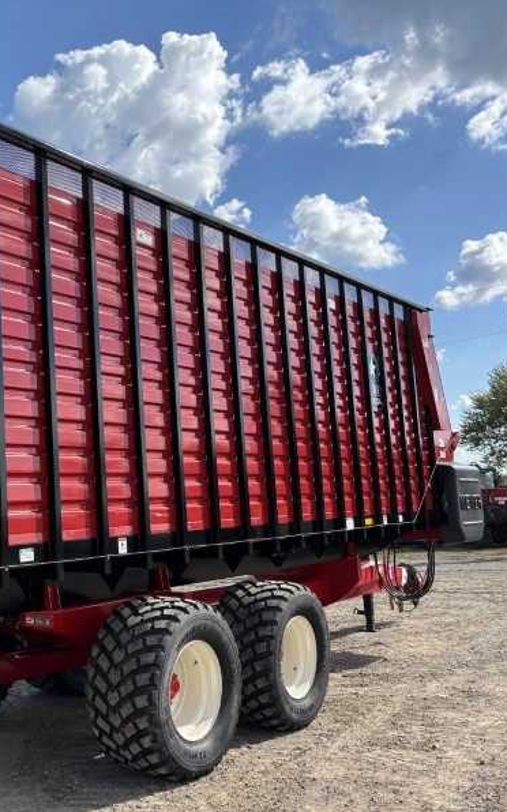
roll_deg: +0.3
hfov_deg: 32.7
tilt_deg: +5.7
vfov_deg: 52.8
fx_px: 819
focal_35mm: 37
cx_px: 53
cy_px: 406
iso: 50
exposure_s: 1/2342
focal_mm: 5.96
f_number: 1.6
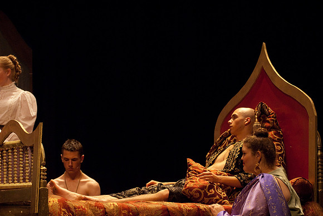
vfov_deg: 11.4
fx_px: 1078
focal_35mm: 120
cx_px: 162
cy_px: 108
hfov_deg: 17.0
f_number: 2.8
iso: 1000
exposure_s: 1/200
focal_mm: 80
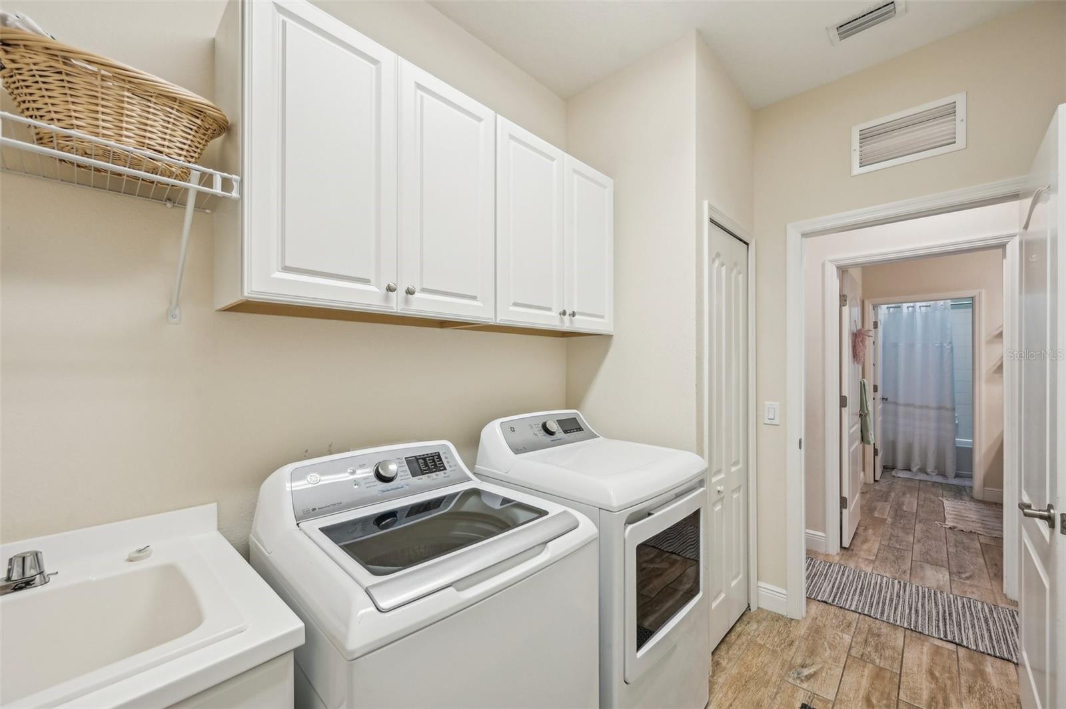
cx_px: 533
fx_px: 414
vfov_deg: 81.1
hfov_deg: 104.3
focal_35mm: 14
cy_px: 354
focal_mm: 14
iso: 400
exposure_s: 1/30
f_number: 8
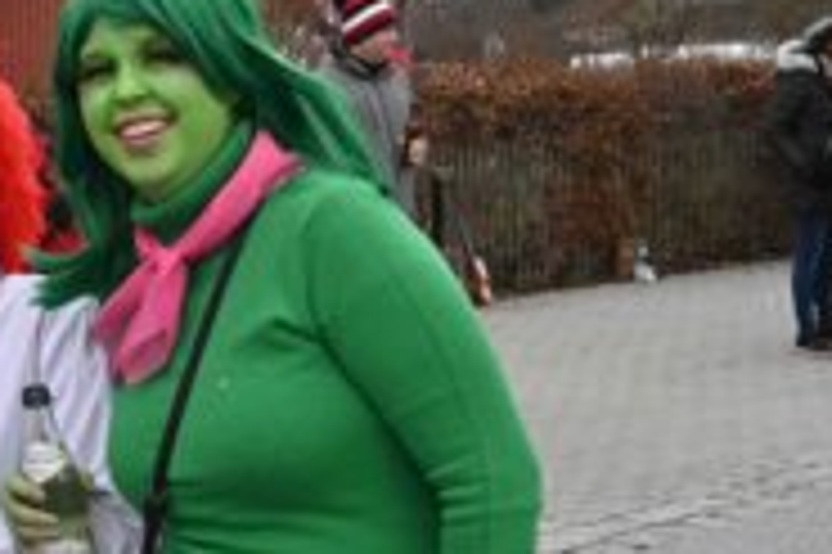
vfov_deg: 14.4
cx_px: -49
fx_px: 2194
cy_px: 297
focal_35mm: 95
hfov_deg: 20.6
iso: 2500
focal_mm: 44
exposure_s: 1/400
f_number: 11
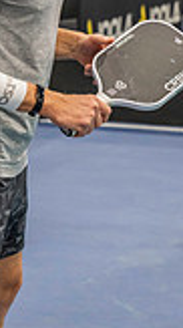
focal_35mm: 203
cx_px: 54
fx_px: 1761
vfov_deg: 10.6
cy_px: 109
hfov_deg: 5.9
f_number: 4
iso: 3200
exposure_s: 1/200
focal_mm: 70
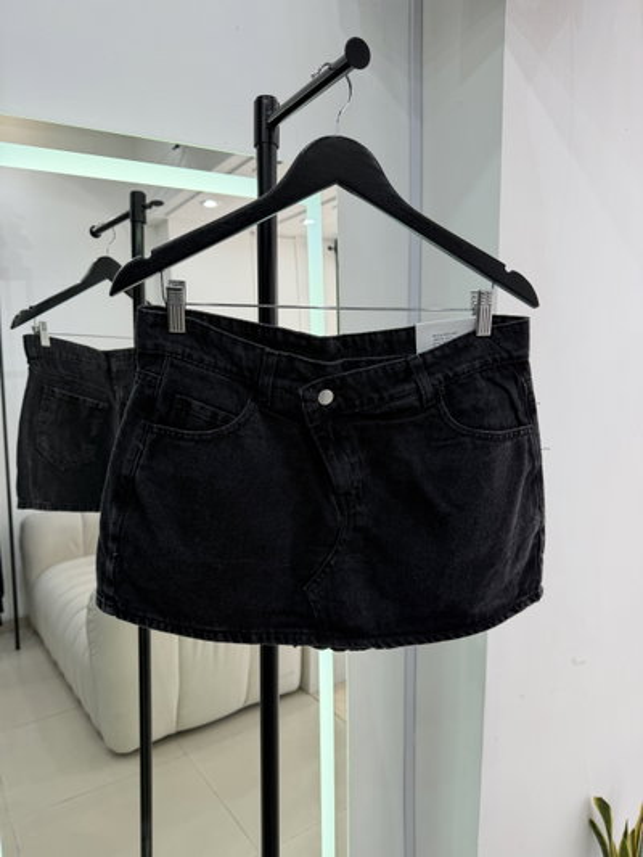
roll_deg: +0.4
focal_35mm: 24
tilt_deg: -8.3
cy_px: 428
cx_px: 322
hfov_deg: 56.8
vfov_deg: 71.6
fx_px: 594
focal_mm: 6.76
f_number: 1.78
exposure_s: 1/121
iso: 64
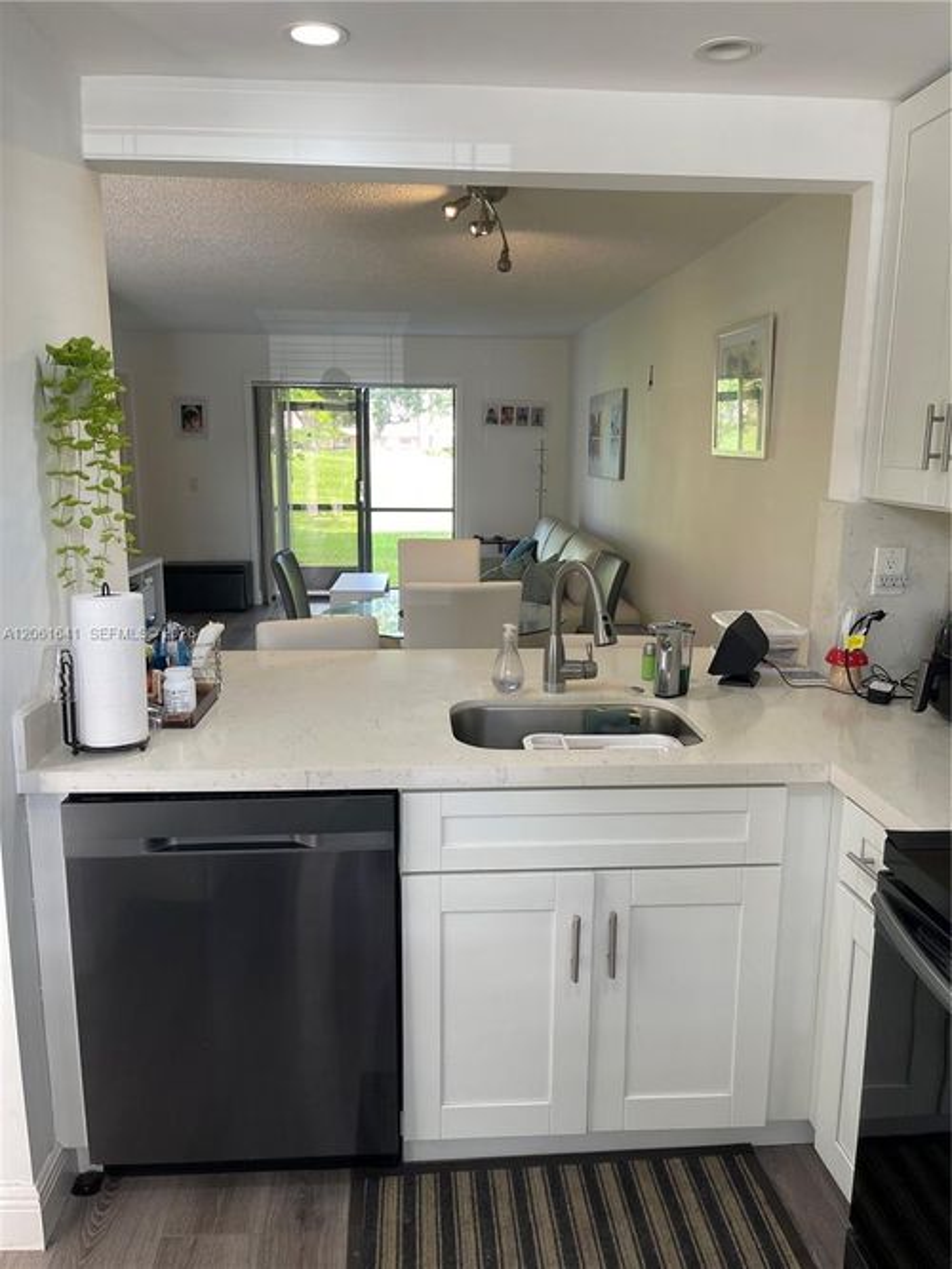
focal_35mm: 25
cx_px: 476
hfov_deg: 54.9
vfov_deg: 69.4
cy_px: 634
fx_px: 917
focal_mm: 5.1
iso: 80
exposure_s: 1/120
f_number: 1.6
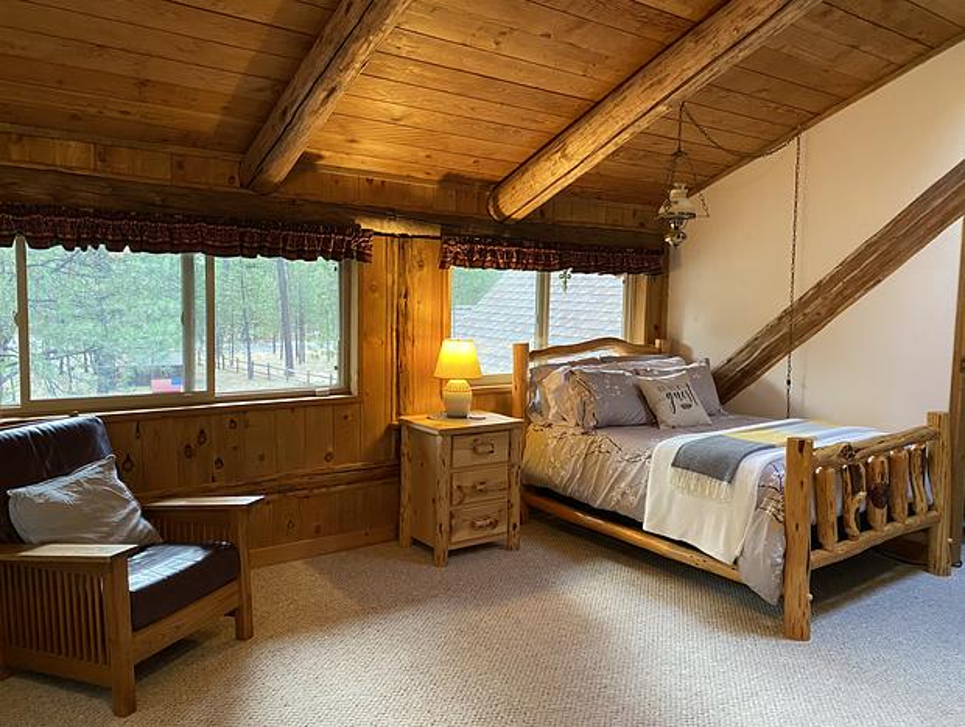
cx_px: 482
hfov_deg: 67.2
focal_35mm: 26
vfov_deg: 53.2
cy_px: 364
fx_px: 726
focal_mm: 4.25
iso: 400
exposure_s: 1/60
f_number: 1.8
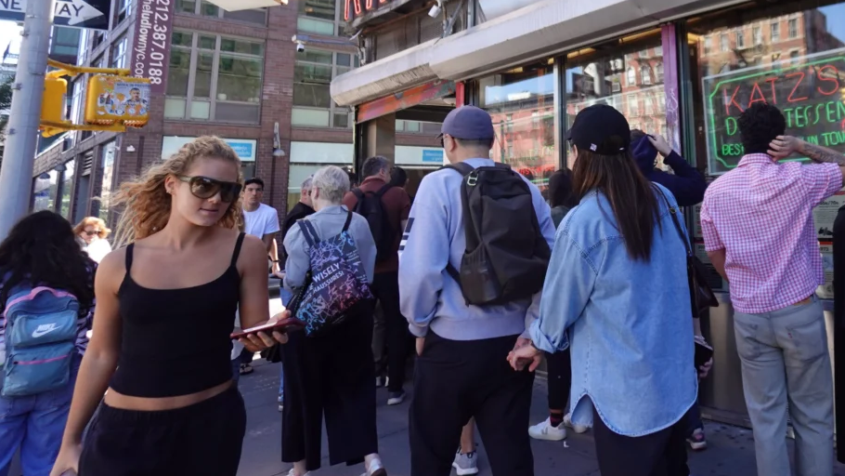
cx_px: 638
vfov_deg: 38.2
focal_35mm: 29
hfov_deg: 62.1
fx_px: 650
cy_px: 73
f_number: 1.8
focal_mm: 6.9
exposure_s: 1/640
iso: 125
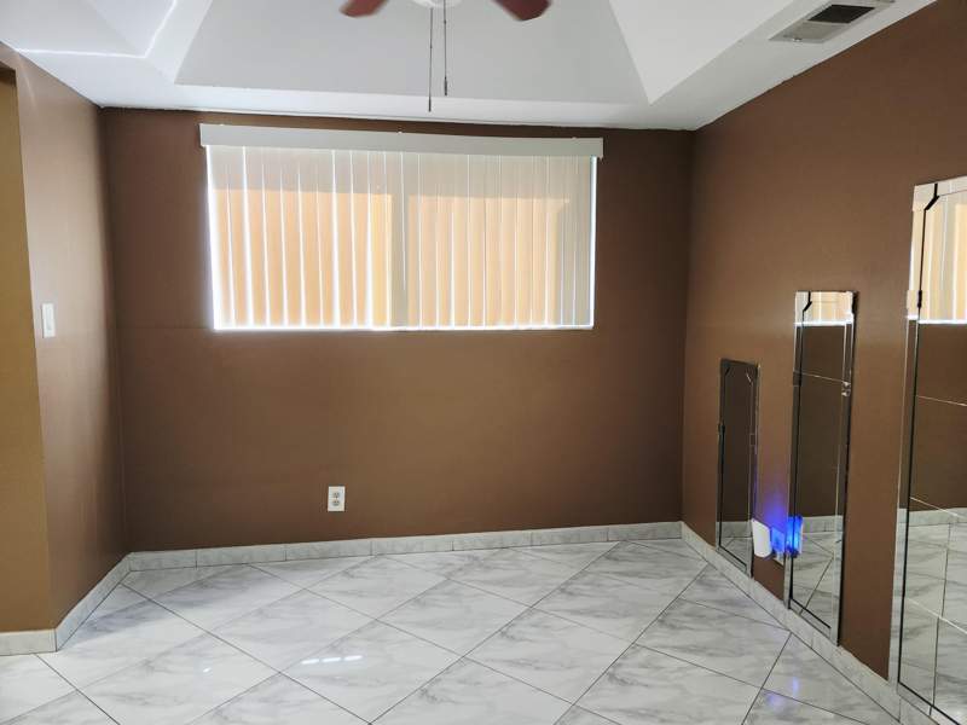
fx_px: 643
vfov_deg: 58.9
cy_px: 362
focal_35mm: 23
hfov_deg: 73.9
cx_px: 484
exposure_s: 1/120
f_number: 1.8
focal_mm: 5.4
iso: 400
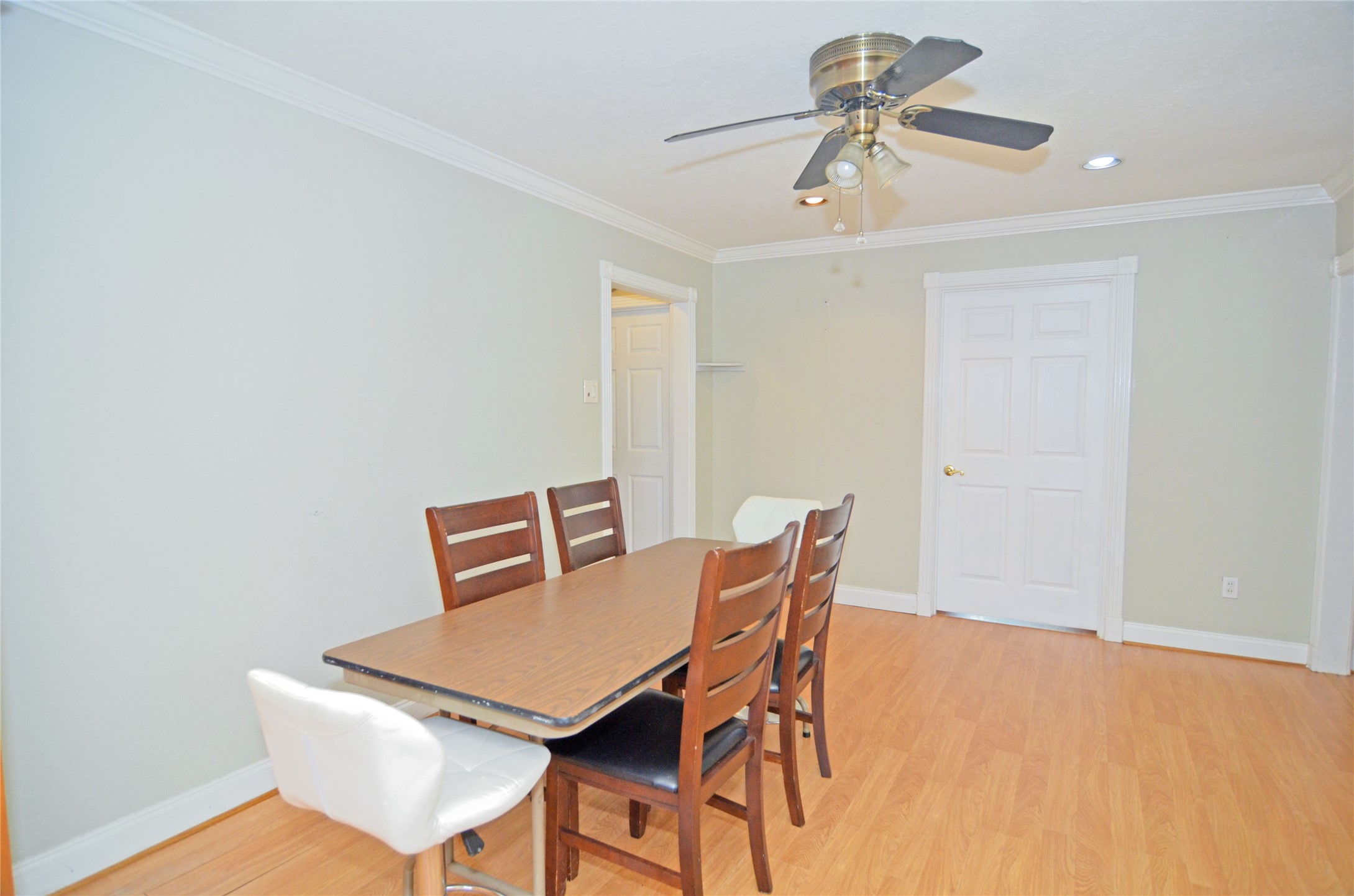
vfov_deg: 67.1
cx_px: 677
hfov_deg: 90.1
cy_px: 448
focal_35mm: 18
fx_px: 676
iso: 800
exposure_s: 1/125
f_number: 4
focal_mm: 12
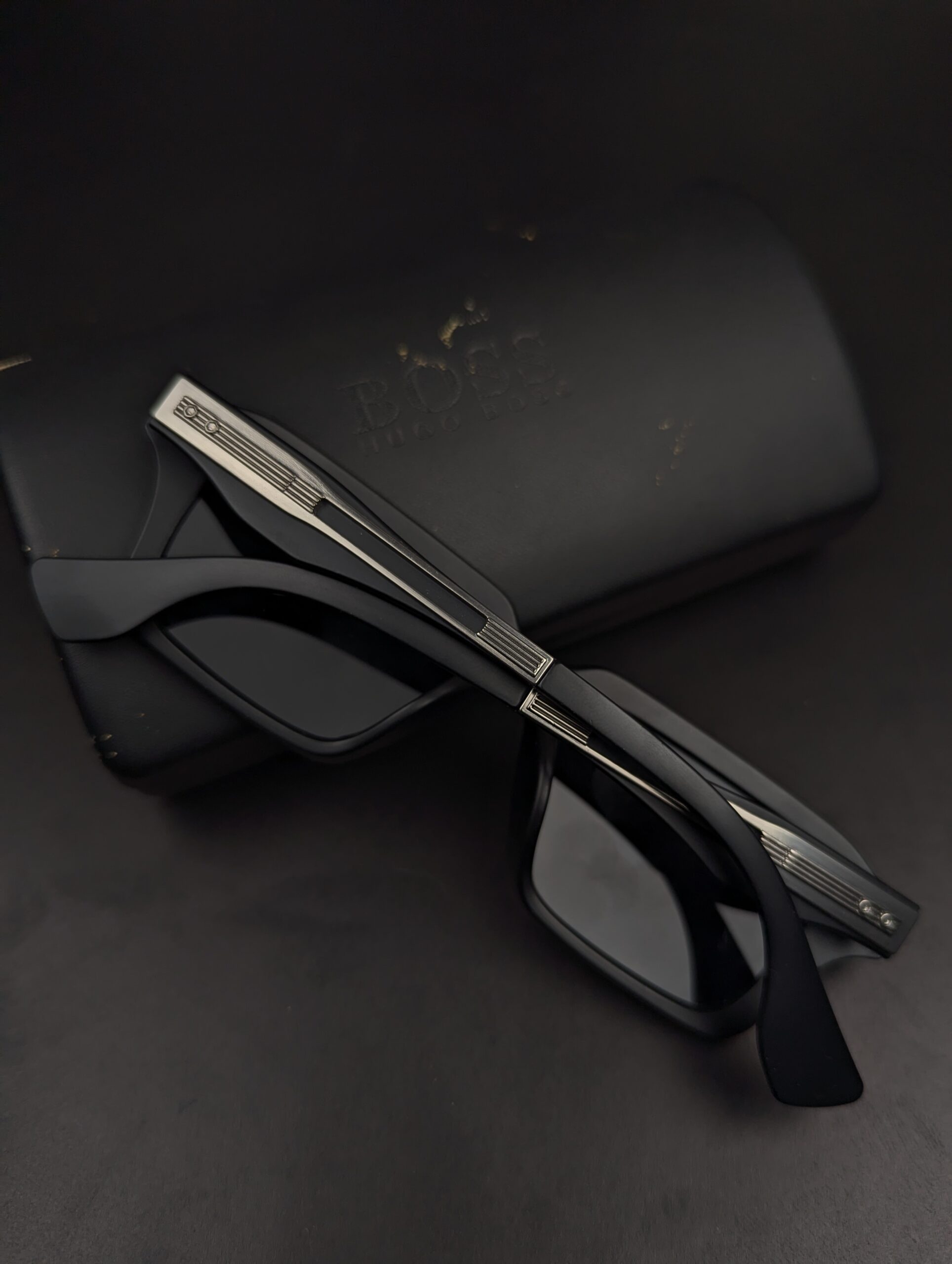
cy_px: 632
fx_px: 878
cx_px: 476
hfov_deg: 56.9
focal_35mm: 24
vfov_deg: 71.5
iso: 44
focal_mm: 6.81
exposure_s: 1/314
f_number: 1.85
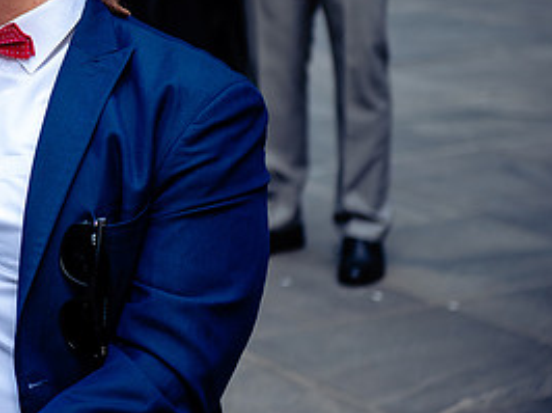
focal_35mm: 147
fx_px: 2342
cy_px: 24
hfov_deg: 13.2
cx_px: -31
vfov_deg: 10.0
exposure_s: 1/160
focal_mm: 70
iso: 320
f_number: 2.8
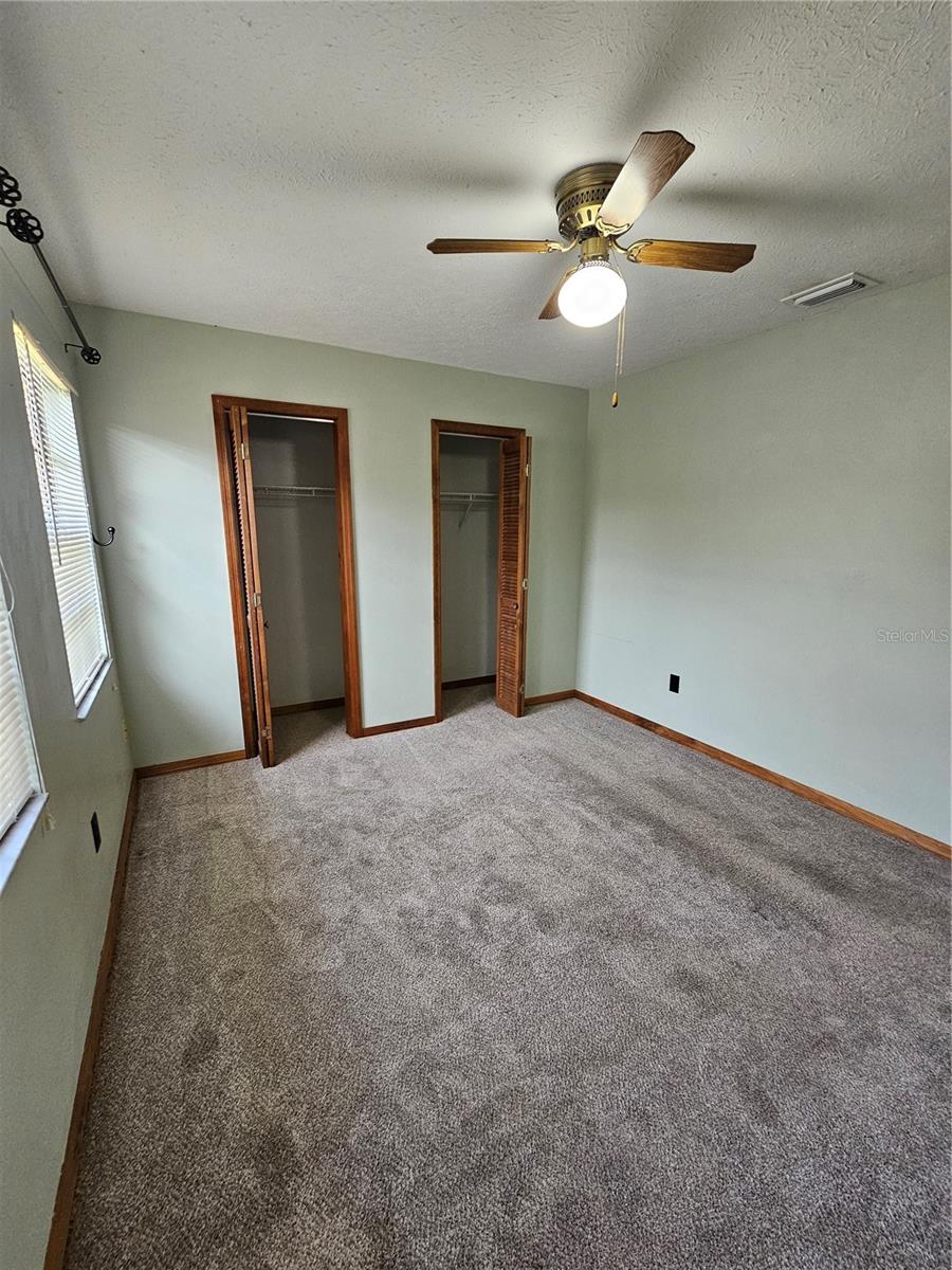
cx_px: 476
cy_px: 635
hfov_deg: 89.9
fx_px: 477
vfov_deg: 106.2
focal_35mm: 13
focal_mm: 2.2
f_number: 2.2
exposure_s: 1/60
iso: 320
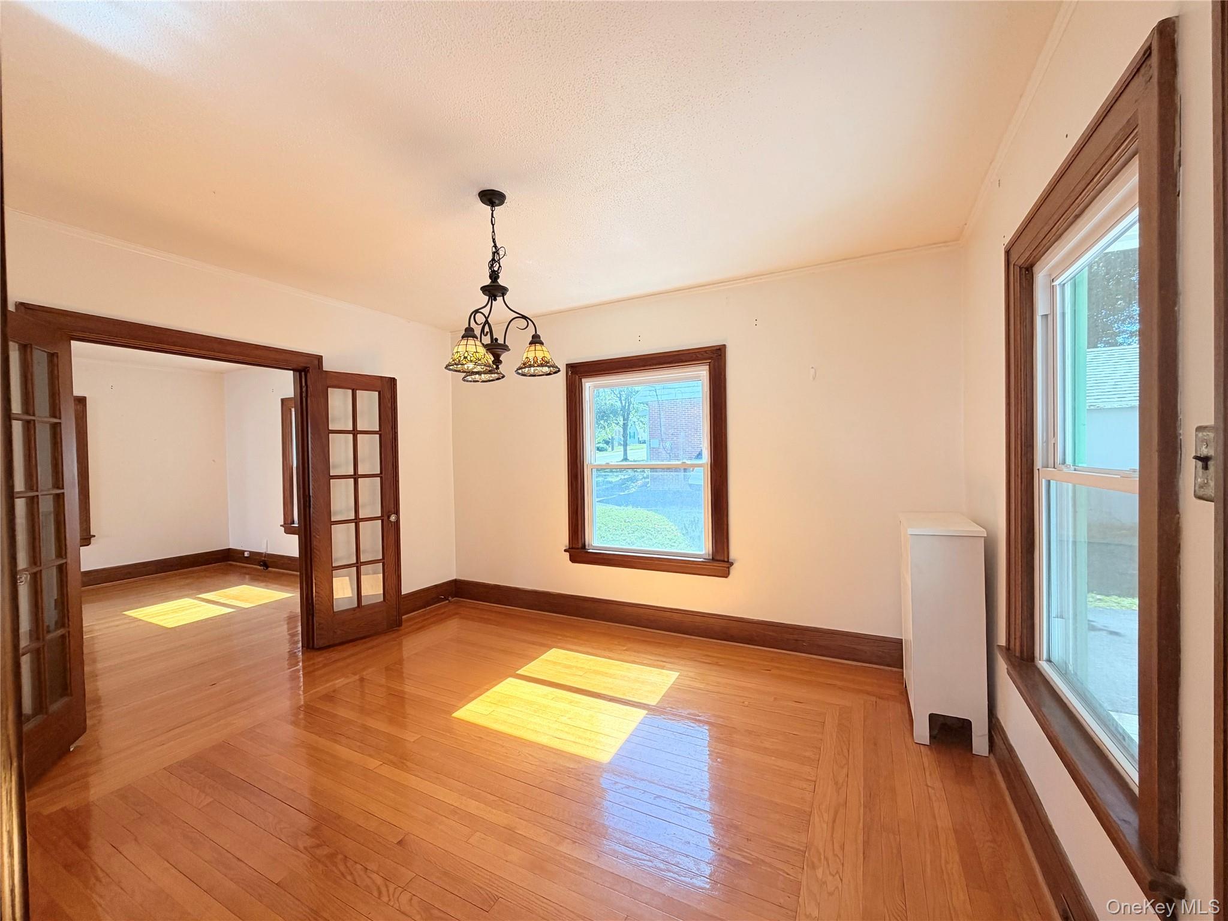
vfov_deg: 85.7
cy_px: 460
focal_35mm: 14
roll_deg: +1.4
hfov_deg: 102.1
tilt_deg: -0.9
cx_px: 614
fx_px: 497
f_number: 2.2
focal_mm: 2.22
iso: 64
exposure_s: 1/120
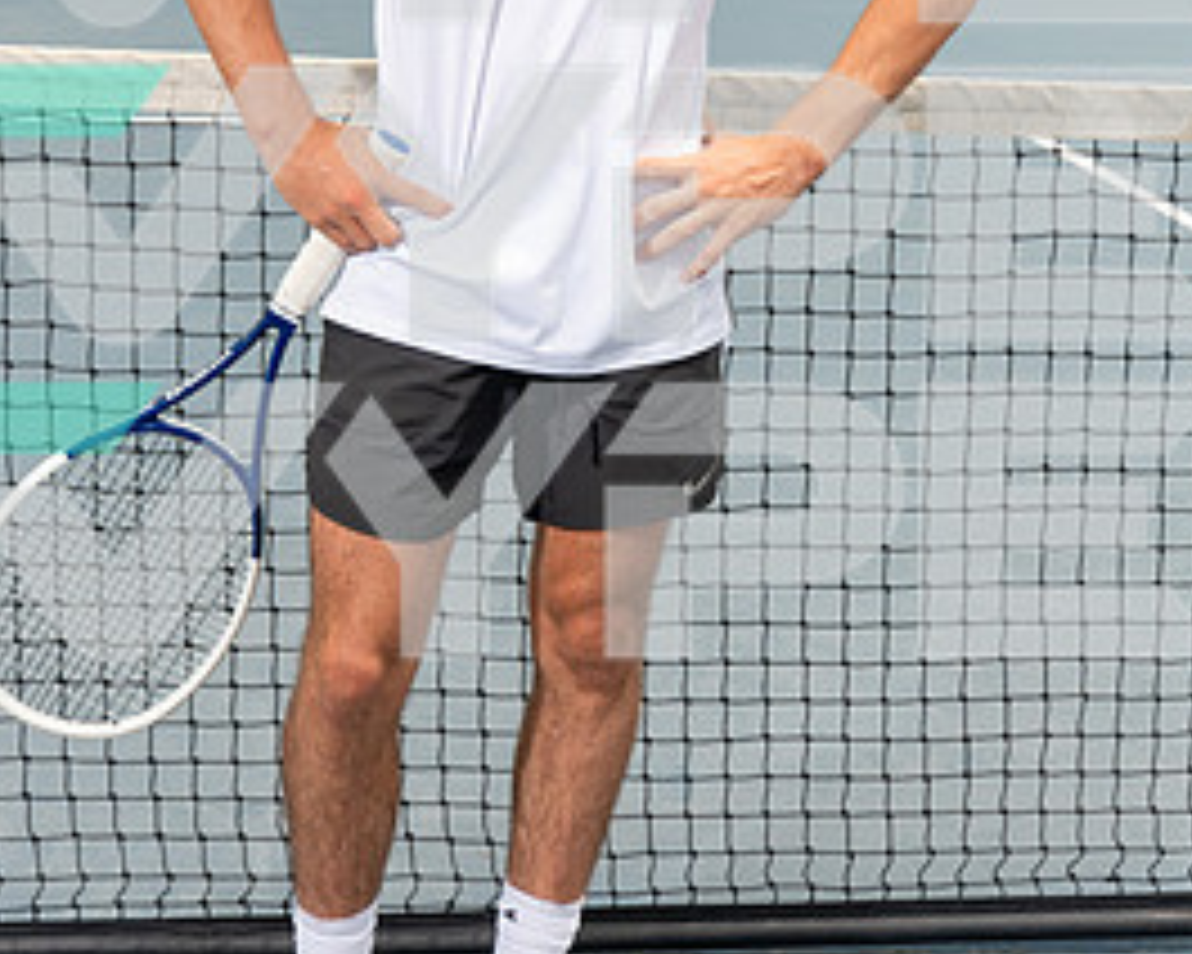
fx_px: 2928
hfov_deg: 23.0
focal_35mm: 83
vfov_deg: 18.3
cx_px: 562
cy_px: 207
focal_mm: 52
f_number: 8
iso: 100
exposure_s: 1/250
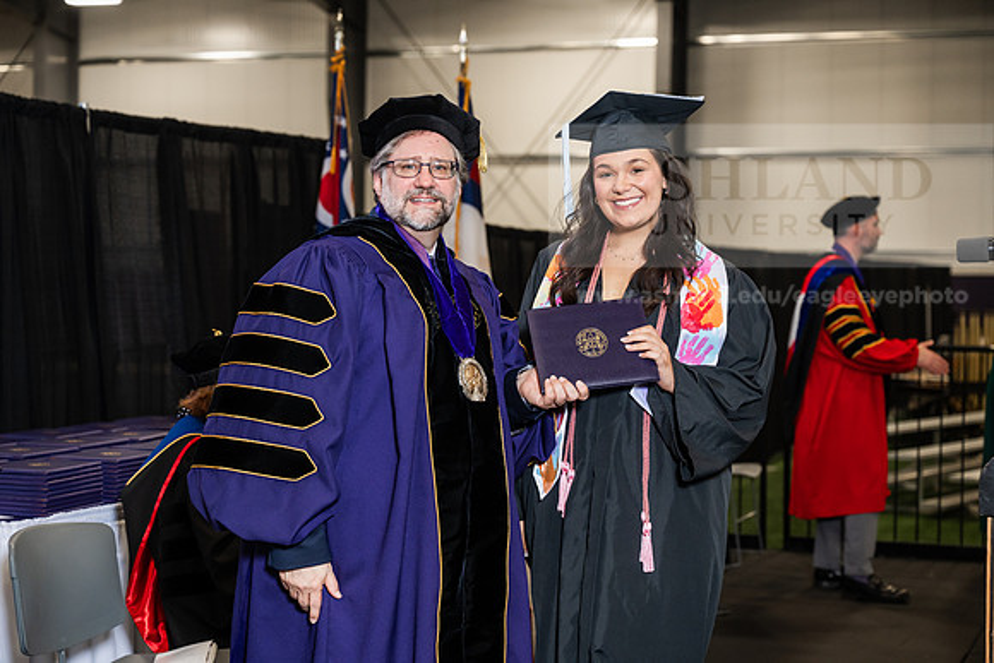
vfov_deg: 19.5
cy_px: 332
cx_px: 497
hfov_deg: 28.8
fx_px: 1933
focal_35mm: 70
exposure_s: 1/200
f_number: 4
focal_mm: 70
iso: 1250
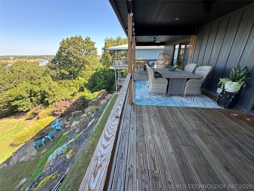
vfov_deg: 85.7
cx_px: 127
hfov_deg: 102.1
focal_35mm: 14
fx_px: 103
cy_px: 96
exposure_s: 1/151
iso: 40
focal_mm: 2.22
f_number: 2.2
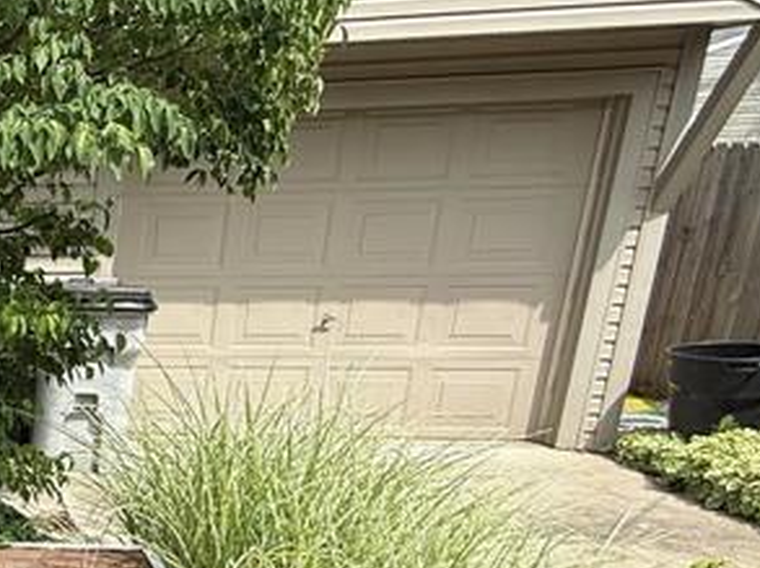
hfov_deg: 28.6
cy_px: 485
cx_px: -319
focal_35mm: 49
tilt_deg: -17.8
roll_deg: +2.8
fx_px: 1074
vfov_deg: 28.7
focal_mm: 2.22
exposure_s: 1/970
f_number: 2.2
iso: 50
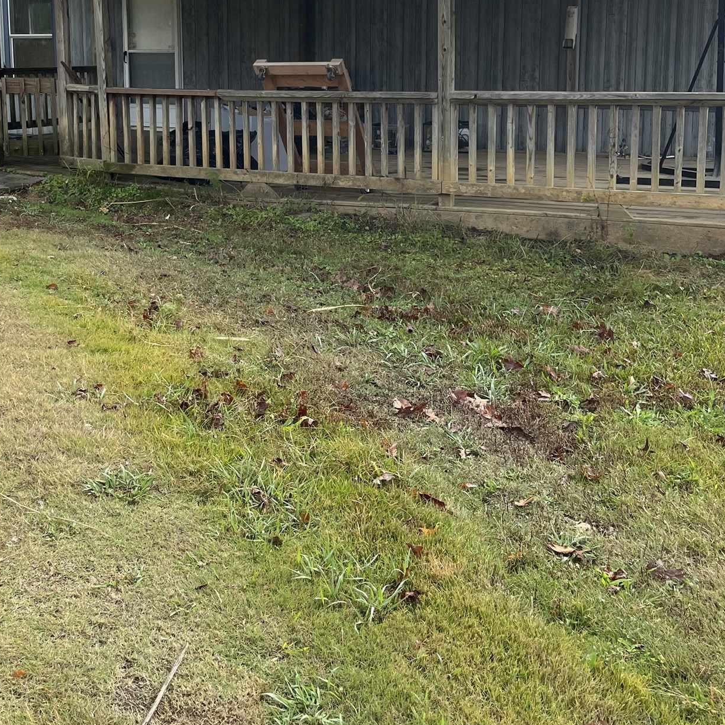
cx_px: 322
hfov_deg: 39.1
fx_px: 1019
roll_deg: +0.0
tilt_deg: -8.5
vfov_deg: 38.2
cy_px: 183
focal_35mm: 43
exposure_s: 1/772
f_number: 1.6
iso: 50
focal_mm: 5.1
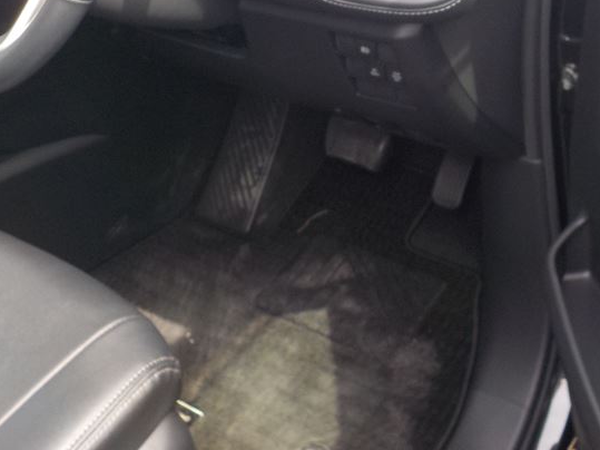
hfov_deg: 33.5
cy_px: 40
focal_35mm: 57
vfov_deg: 24.8
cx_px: 405
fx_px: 988
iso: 125
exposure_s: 1/125
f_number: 3.3
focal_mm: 4.1
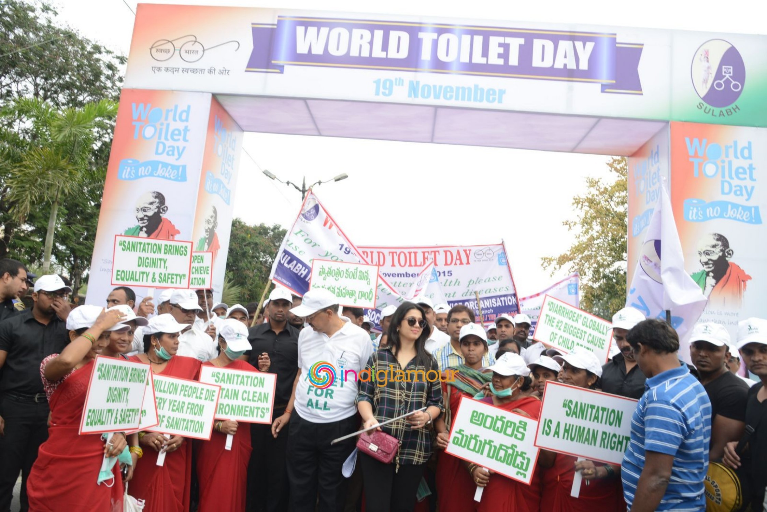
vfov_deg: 53.2
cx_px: 384
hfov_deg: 73.7
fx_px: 512
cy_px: 256
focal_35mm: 24
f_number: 9
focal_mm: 24
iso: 400
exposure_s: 1/125
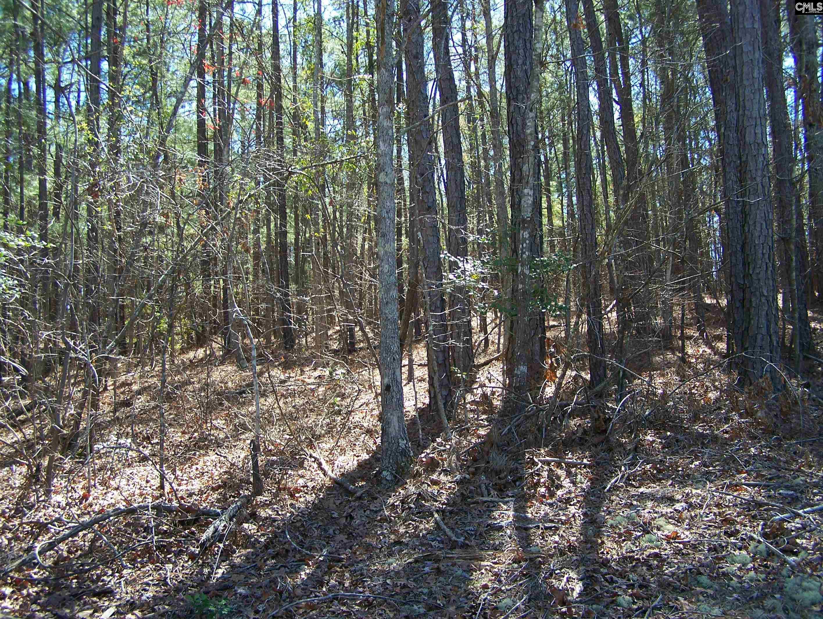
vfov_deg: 37.8
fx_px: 904
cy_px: 310
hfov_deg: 48.9
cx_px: 412
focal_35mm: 38
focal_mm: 6.3
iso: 80
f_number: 2.8
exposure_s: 1/160
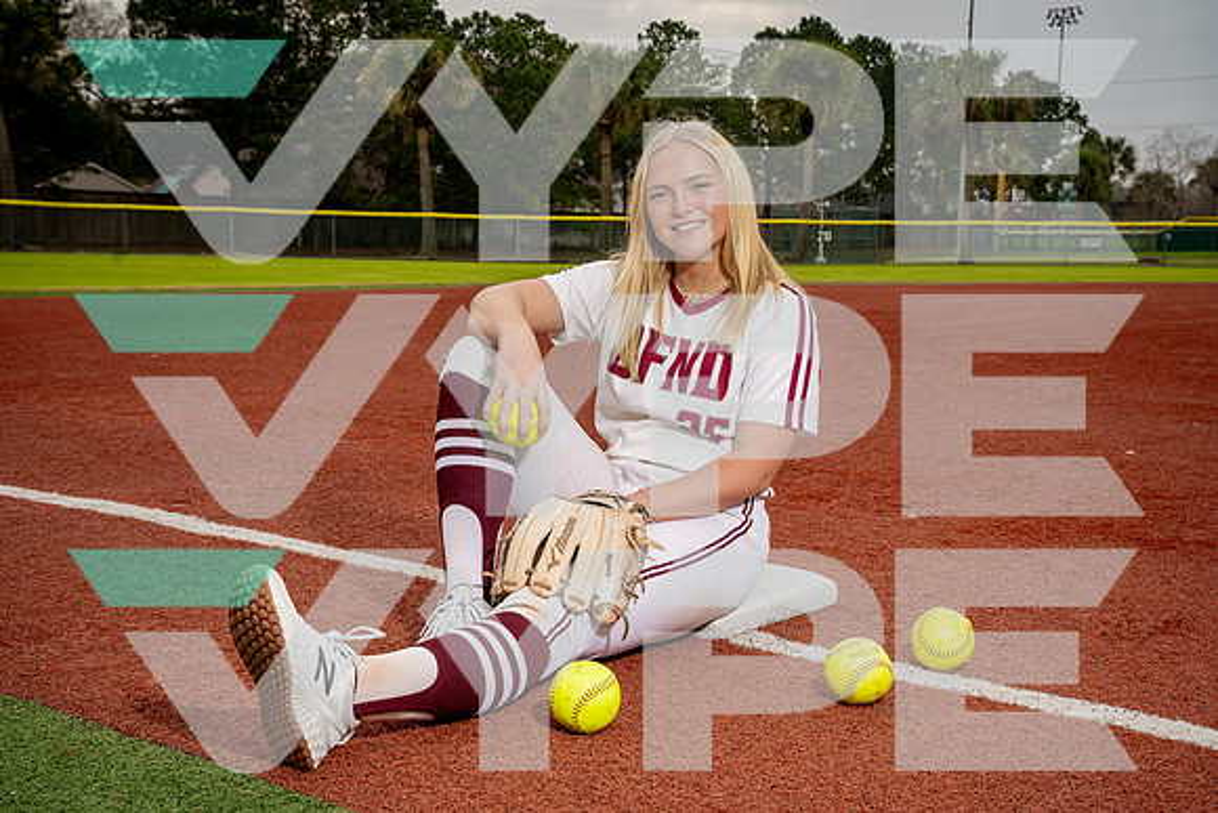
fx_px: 1624
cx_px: 609
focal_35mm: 48
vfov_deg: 28.1
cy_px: 406
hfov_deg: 41.1
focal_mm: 48
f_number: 8
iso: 100
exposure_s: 1/250
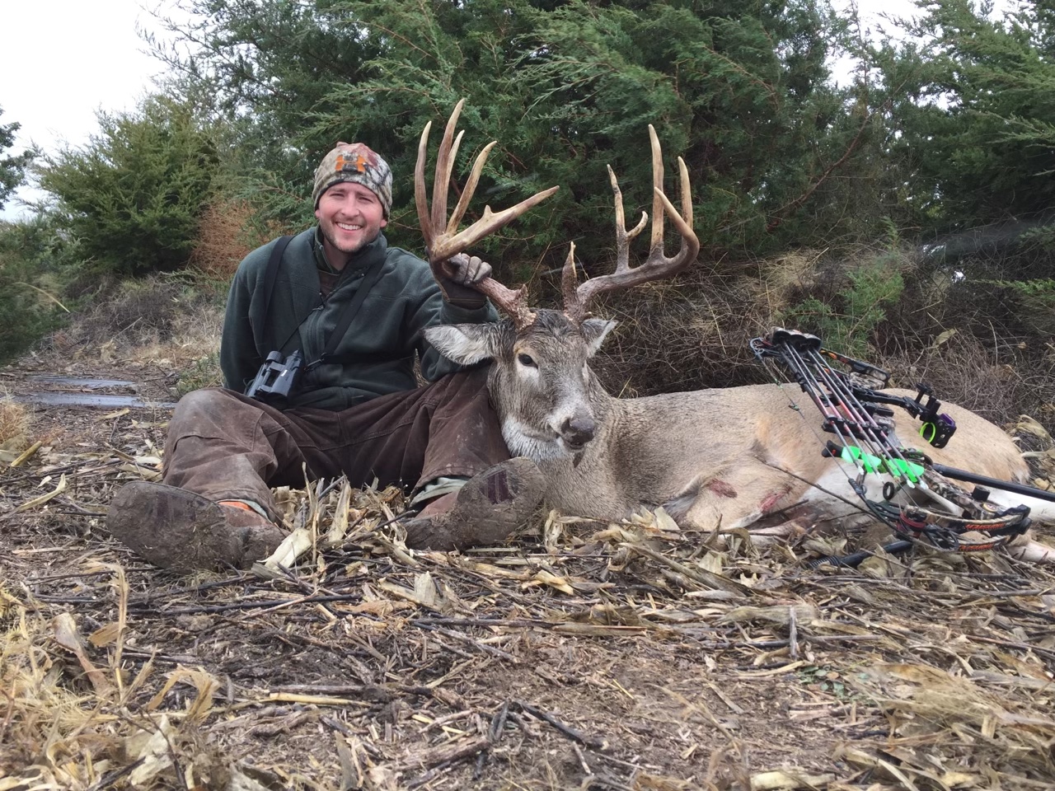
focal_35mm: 29
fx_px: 884
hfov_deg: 61.7
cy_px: 396
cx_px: 528
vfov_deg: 48.2
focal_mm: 4.15
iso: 32
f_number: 2.2
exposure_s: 1/332
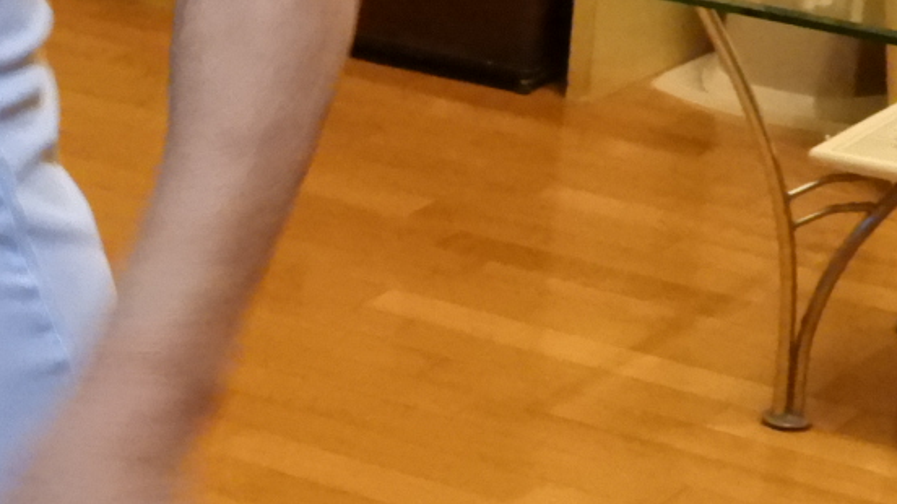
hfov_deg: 13.4
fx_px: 3757
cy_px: 156
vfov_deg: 7.7
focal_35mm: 158
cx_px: -29
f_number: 4
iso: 1600
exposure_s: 1/30
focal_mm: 9
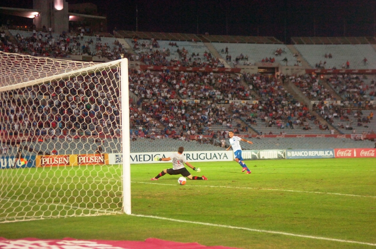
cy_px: 124
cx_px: 188
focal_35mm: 72
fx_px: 750
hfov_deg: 28.1
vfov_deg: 18.8
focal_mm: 48
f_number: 2.8
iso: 1250
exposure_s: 1/320
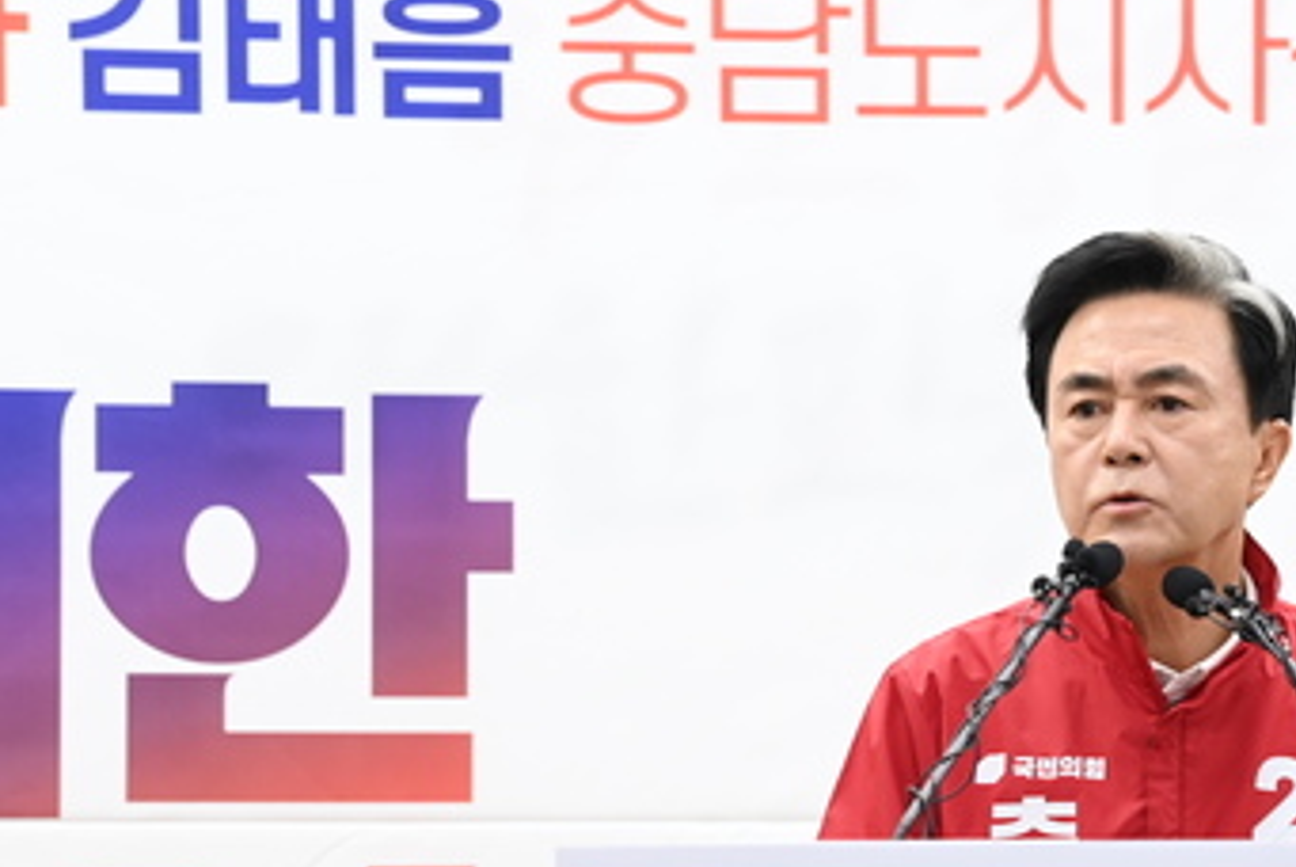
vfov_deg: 3.7
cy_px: 614
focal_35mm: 368
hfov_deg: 5.6
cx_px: 1064
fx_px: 13259
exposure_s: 1/250
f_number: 5
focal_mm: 200
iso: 1250
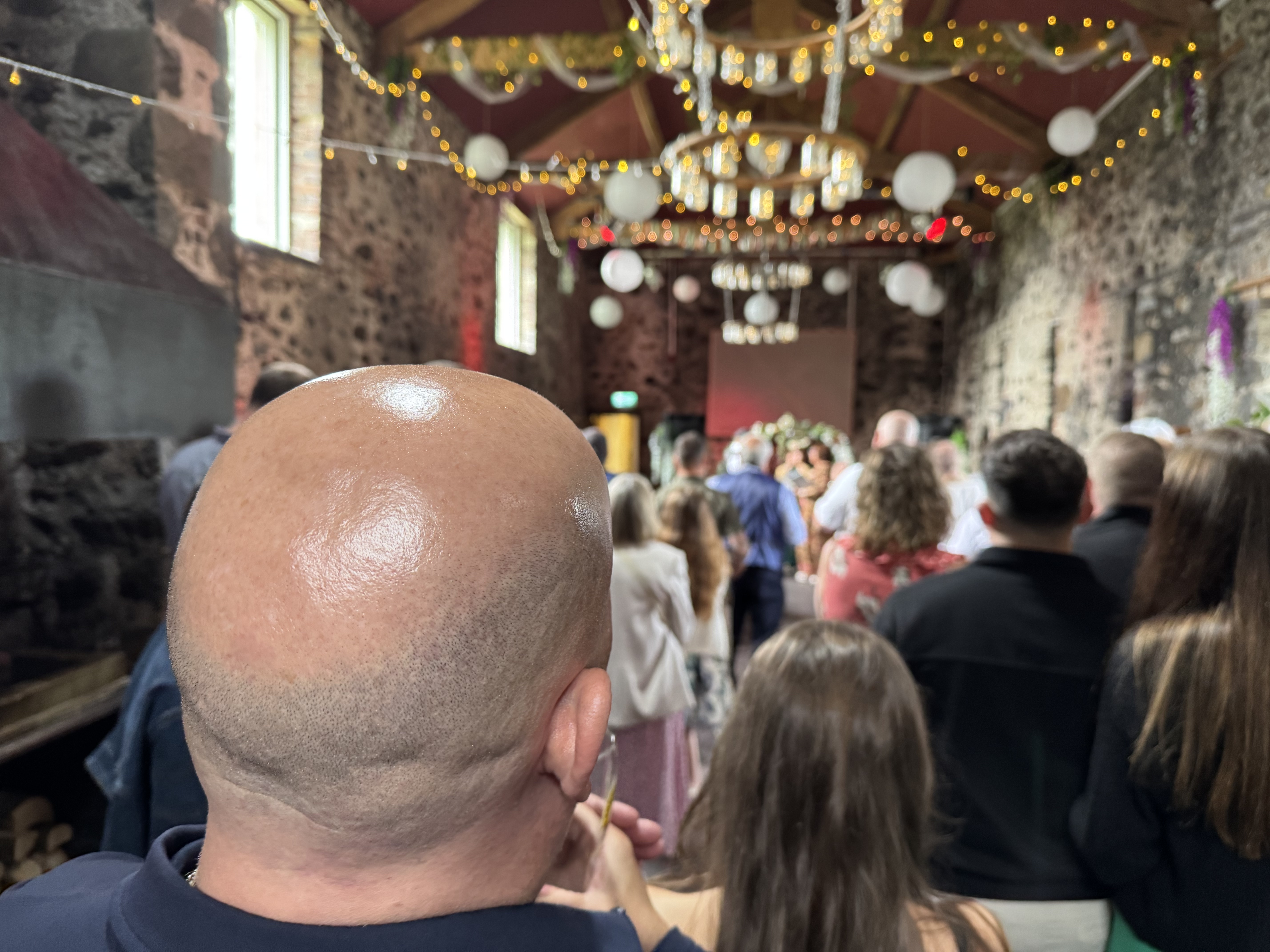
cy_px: 476
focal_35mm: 24
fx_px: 881
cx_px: 635
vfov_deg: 56.8
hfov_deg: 71.6
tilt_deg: -3.2
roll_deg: -0.7
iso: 400
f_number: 1.78
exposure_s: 1/50
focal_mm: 6.76
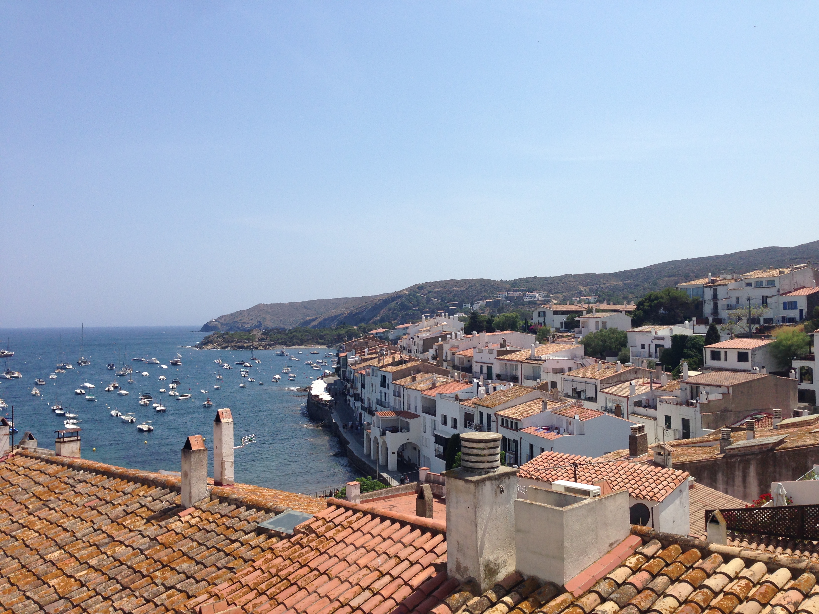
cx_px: 410
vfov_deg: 42.9
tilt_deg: +1.8
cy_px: 307
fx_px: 781
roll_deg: +0.2
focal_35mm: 33
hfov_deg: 55.4
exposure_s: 1/2584
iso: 50
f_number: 2.4
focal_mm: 4.12
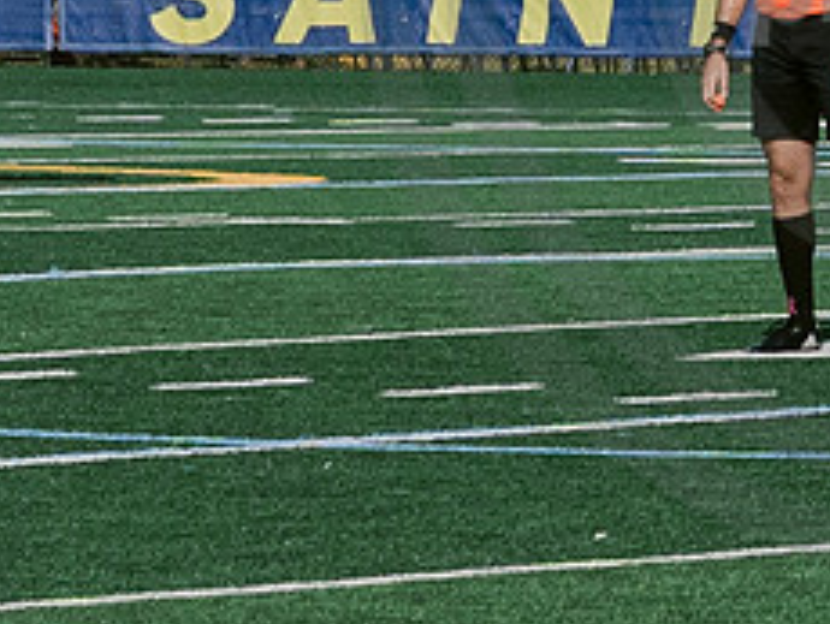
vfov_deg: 2.2
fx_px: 16346
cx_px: 979
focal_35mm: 681
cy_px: -206
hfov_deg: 2.9
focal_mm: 70
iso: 640
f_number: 5.6
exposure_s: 1/3200
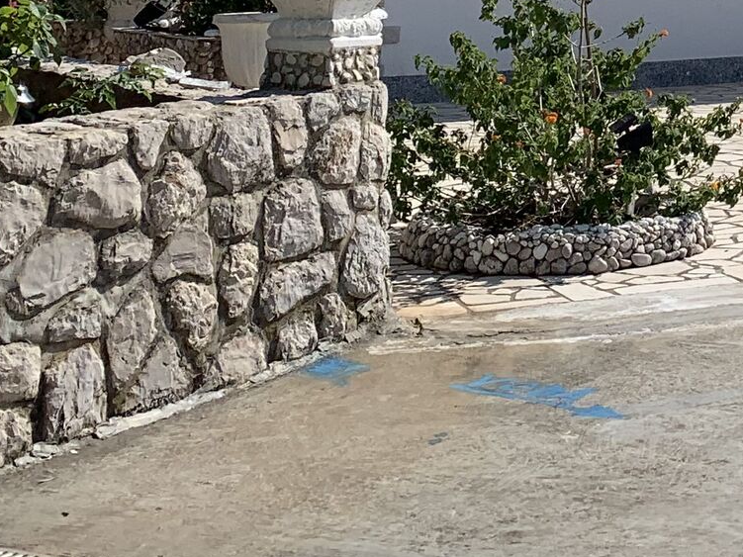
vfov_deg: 14.2
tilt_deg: +6.7
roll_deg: -0.4
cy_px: -283
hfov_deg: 18.3
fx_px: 2082
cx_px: 1059
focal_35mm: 97
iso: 25
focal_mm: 4.25
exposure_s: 1/4274
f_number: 1.8
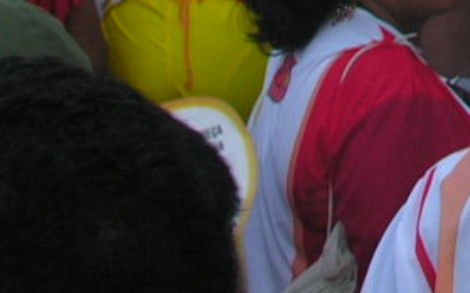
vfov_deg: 5.7
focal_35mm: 213
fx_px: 2727
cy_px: -578
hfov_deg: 9.5
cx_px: 766
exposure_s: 1/51.5
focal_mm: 8.9
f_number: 3.2
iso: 50
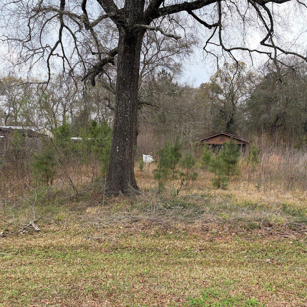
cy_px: 152
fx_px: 311
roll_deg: +0.0
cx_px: 202
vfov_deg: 52.5
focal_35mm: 31
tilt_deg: -1.0
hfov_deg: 51.6
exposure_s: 1/987
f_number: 1.6
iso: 50
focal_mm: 5.96
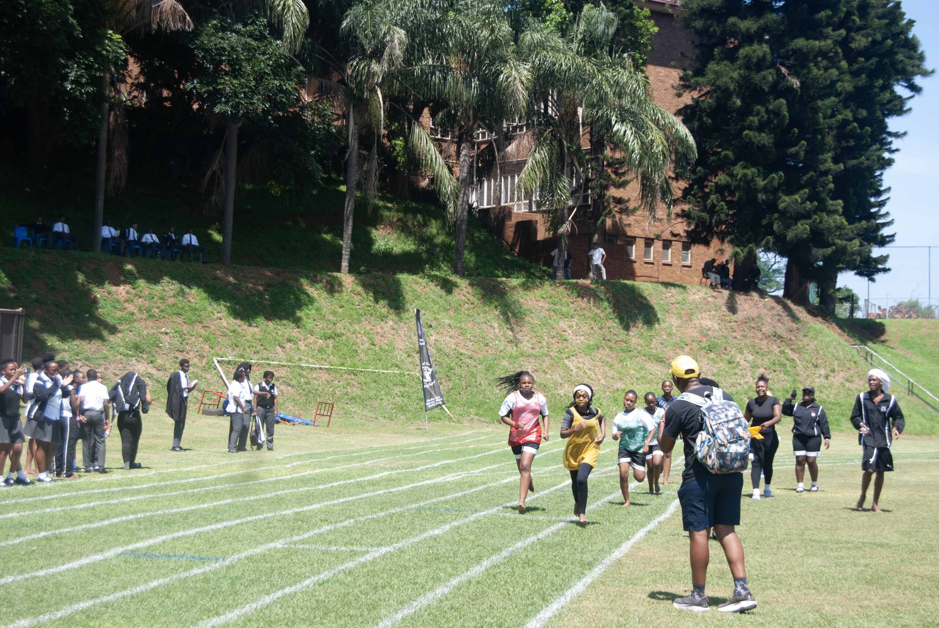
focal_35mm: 68
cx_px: 470
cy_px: 314
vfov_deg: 20.2
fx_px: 1763
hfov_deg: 29.8
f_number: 6.3
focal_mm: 45
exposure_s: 1/160
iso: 100
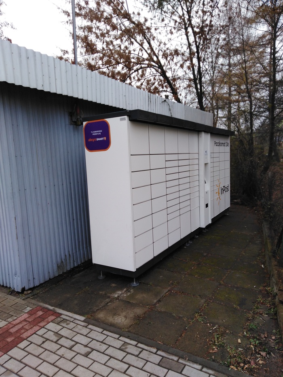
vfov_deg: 69.4
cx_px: 142
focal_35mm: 25
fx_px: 272
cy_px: 188
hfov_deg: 54.9
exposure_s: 1/136
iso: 100
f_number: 2.2
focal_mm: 3.46
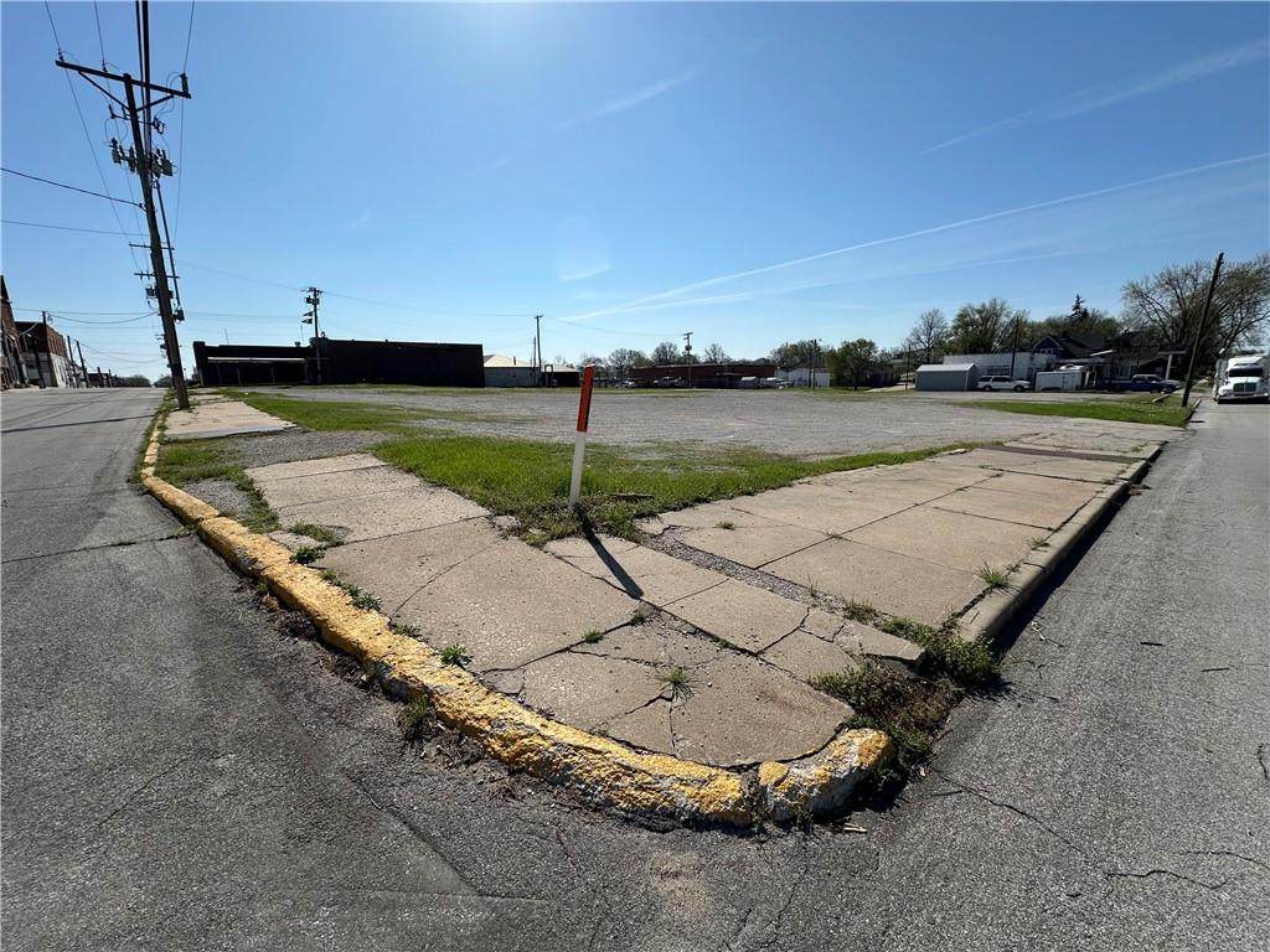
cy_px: 476
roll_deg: +0.9
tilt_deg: -10.4
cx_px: 635
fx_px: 514
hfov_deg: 102.1
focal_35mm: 14
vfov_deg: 85.7
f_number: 2.2
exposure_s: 1/4132
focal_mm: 2.22
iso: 50
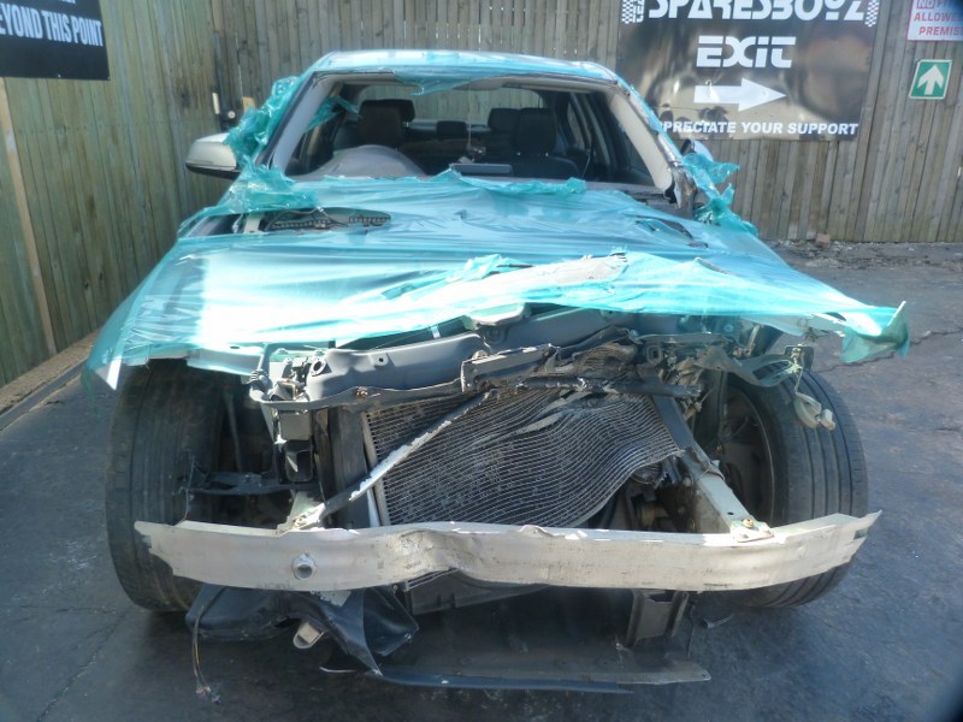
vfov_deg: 54.9
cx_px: 482
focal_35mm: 25
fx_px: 695
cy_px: 361
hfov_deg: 69.4
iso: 125
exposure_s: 1/100
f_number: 2.8
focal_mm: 4.5
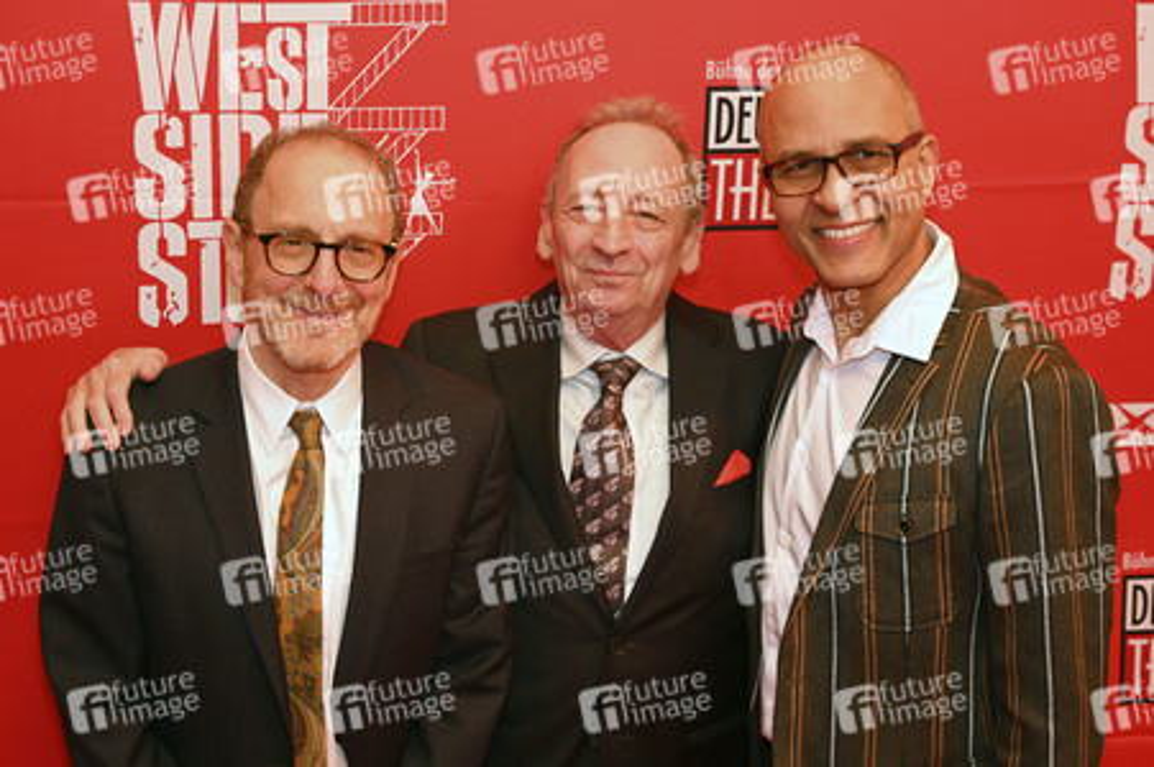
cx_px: 577
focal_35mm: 59
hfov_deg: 34.0
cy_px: 384
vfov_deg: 23.0
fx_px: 1890
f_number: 2.8
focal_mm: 59
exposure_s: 1/125
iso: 1250
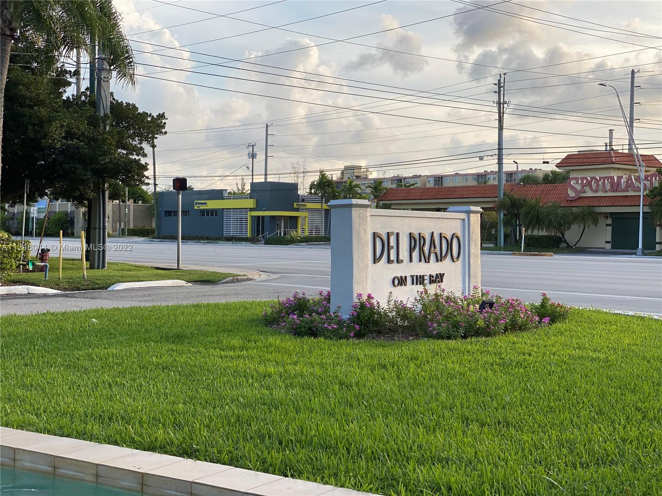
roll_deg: -1.0
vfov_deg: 28.0
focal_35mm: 52
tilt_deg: -1.1
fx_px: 994
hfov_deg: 36.8
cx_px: 331
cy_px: 248
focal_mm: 6
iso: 20
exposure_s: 1/255
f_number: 2
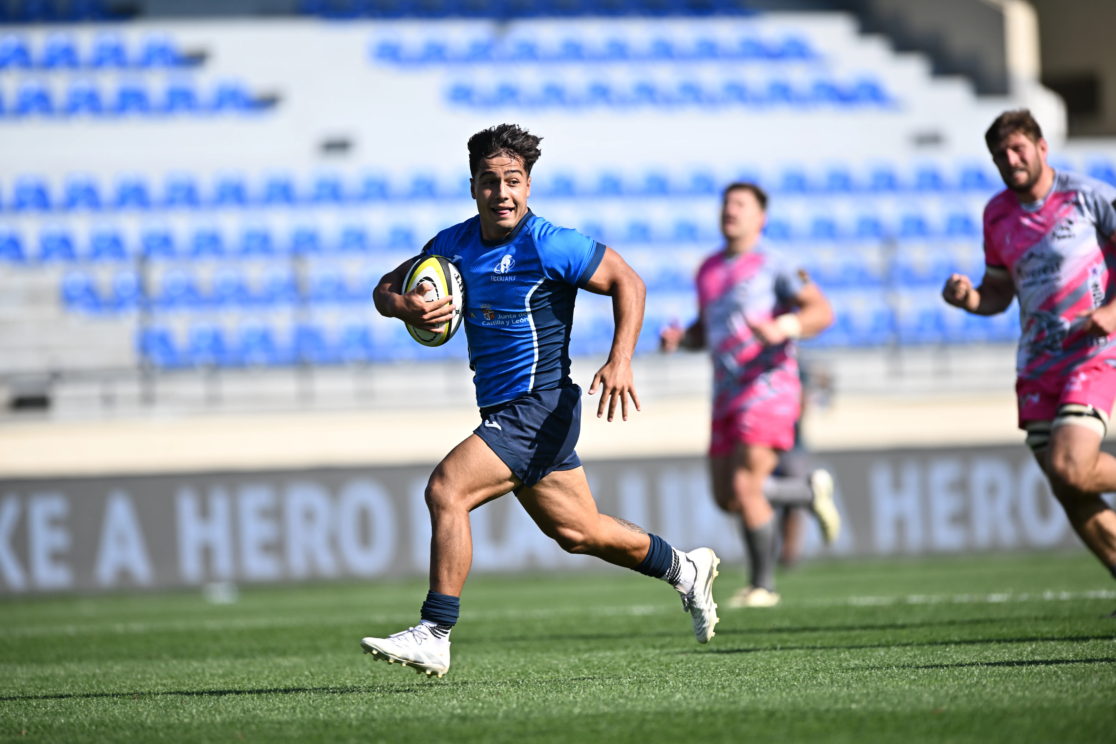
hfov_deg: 5.2
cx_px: 558
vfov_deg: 3.4
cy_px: 372
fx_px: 12399
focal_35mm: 400
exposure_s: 1/1250
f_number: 3.5
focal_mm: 400
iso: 100
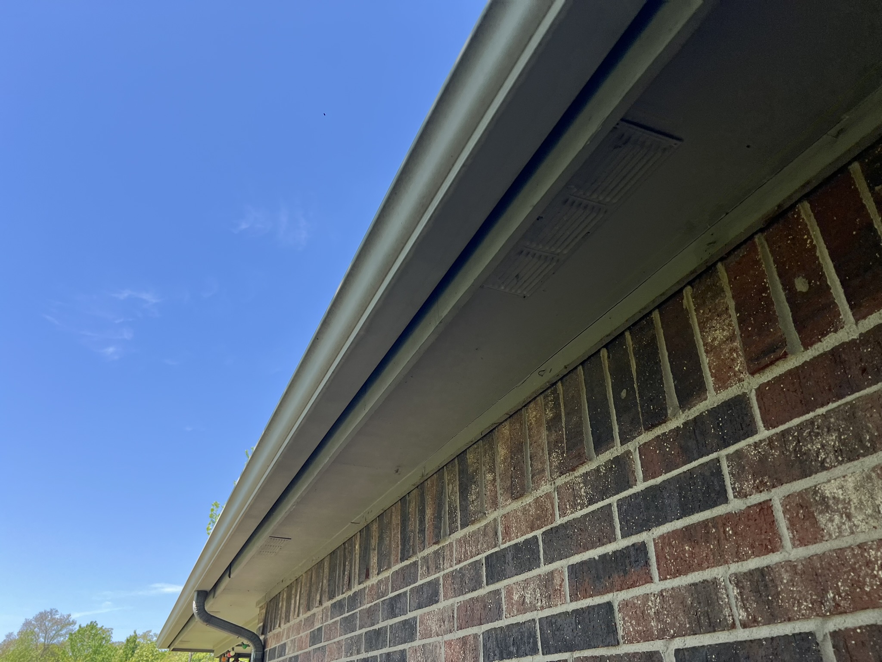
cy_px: 331
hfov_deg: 67.3
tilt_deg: +28.8
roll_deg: +0.8
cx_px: 441
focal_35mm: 26
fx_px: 662
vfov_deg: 53.1
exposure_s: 1/1698
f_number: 1.5
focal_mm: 5.7
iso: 50
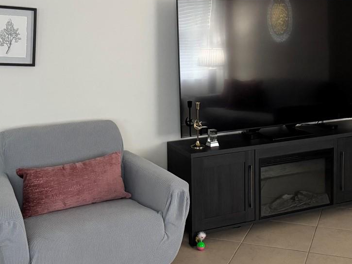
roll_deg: +1.3
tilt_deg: -7.5
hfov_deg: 36.1
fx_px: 539
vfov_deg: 27.4
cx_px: 202
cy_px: 90
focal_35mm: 53
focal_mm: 6.76
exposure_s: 1/60
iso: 800
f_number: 1.78
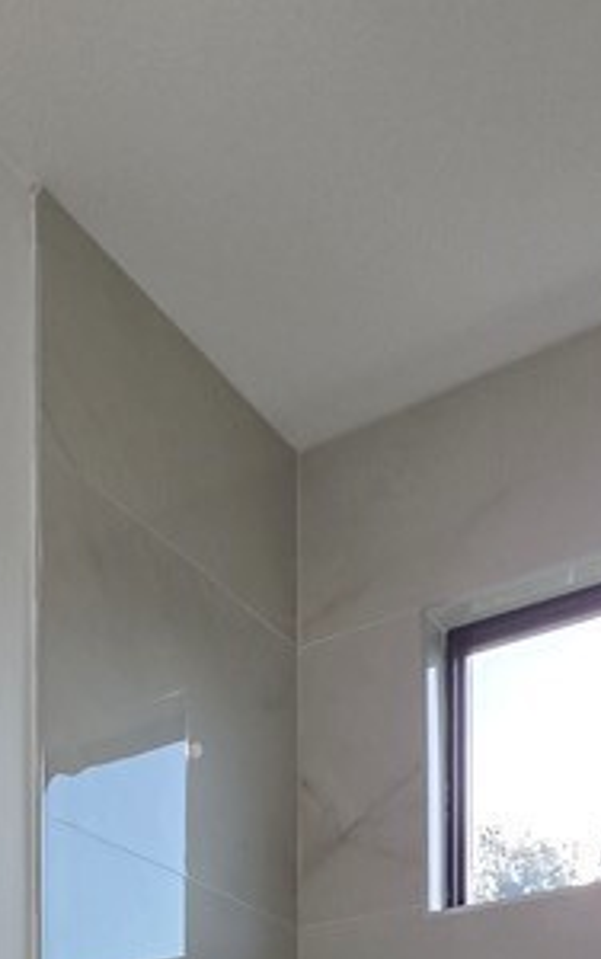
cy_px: 1247
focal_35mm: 47
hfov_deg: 26.3
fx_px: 1229
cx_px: 26
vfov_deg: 32.2
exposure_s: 1/283
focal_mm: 2.2
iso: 32
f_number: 1.9
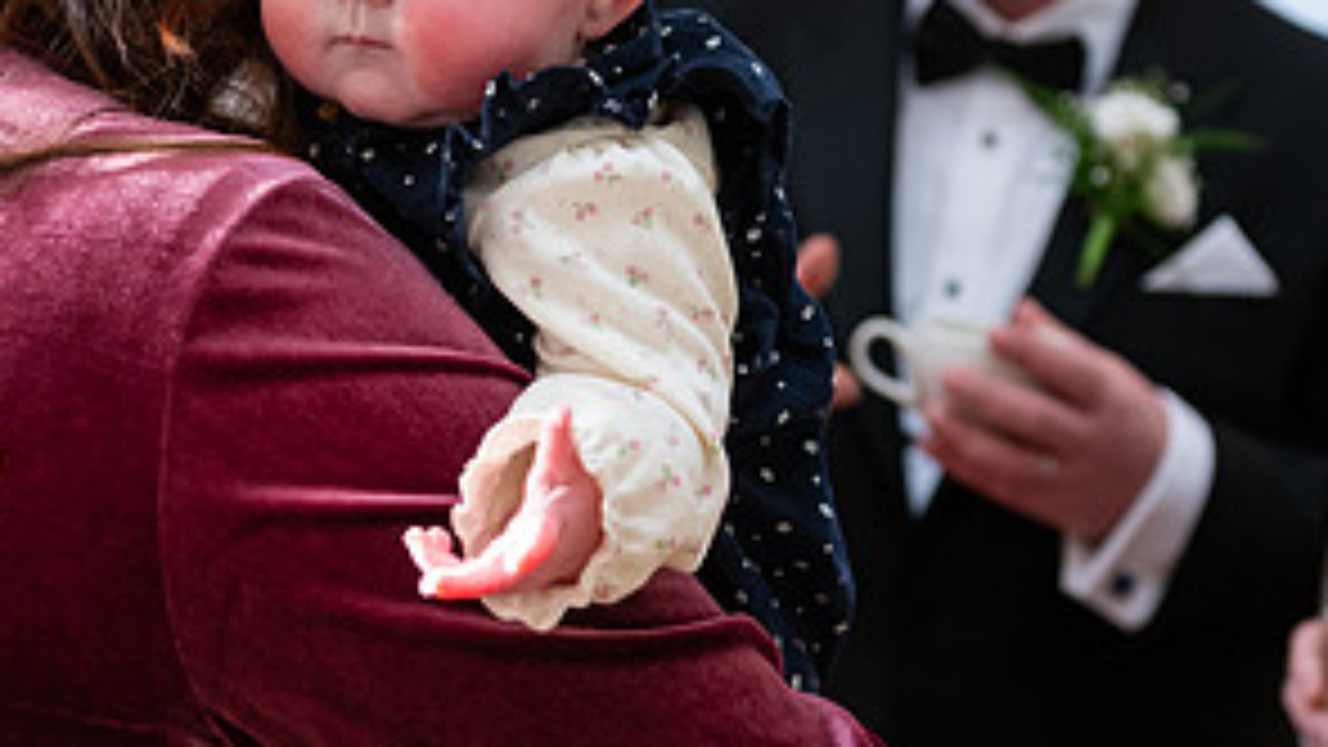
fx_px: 3768
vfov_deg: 11.3
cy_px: 169
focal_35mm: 107
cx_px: 815
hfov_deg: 20.0
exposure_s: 1/160
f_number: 3.5
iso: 400
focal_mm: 52
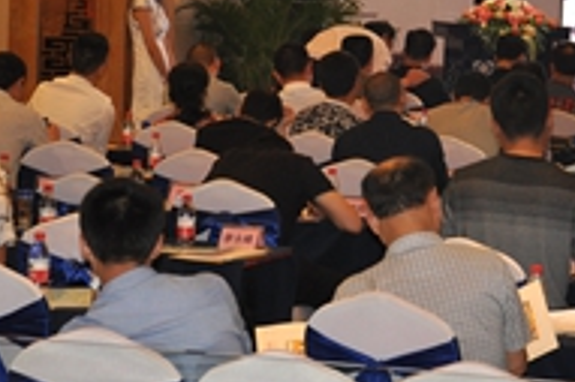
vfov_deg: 9.3
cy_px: 32
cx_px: 533
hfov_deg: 13.8
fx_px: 2346
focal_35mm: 147
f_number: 4.2
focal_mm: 34
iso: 800
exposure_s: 1/80
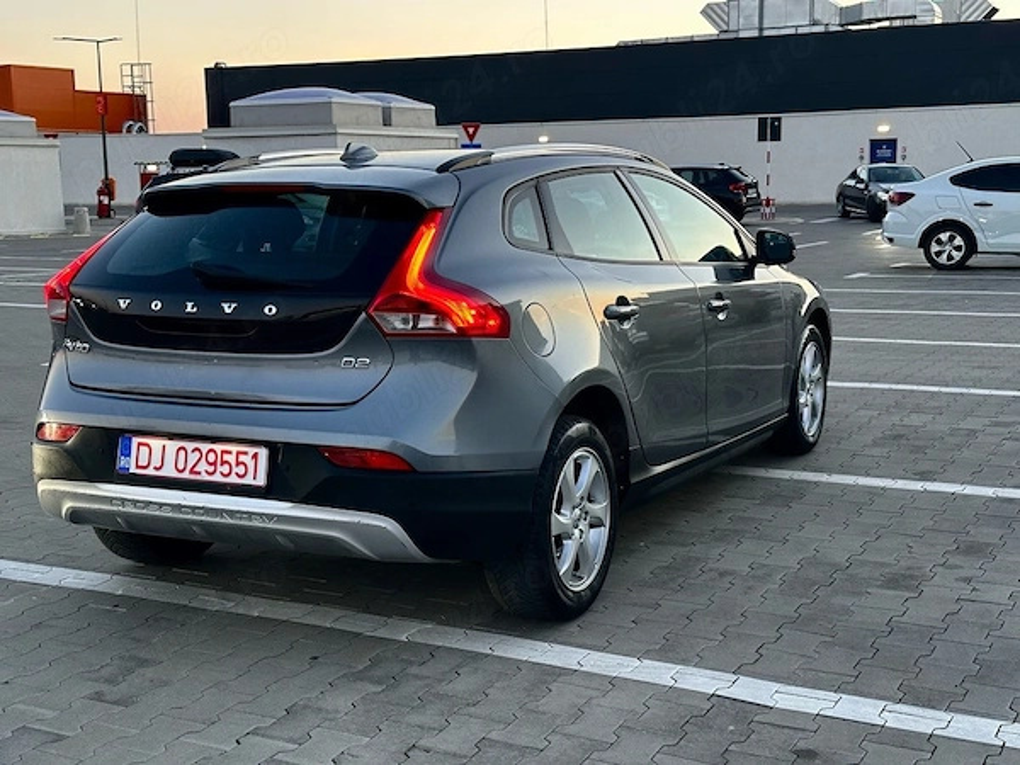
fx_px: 1414
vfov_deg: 30.3
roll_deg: +1.1
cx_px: 510
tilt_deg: -8.7
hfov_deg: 39.7
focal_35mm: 48
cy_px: 382
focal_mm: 6.86
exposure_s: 1/55
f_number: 1.78
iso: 100
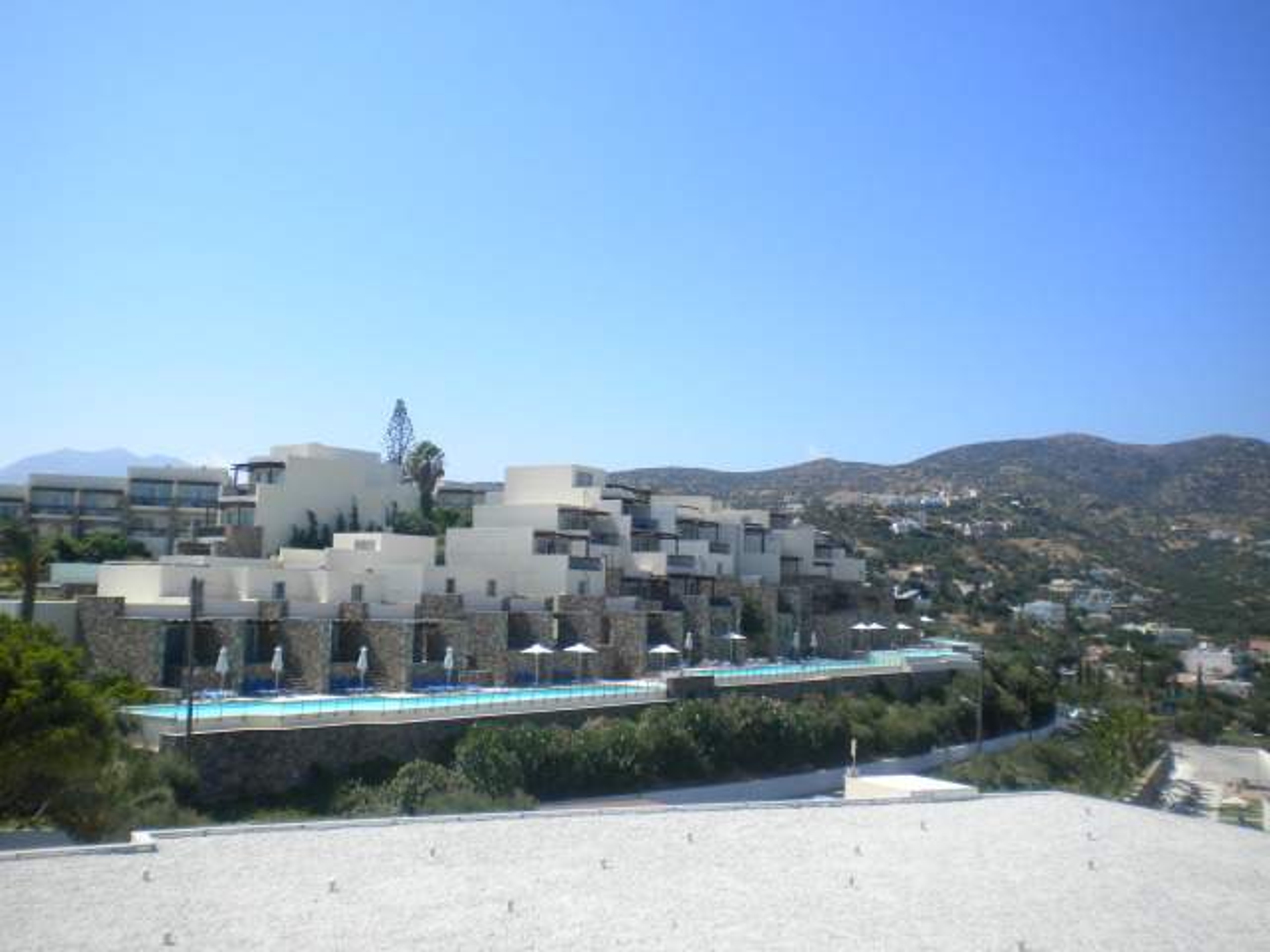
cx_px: 635
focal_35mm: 35
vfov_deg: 40.7
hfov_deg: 52.6
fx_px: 1284
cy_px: 476
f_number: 4.6
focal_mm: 6.3
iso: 80
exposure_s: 1/675
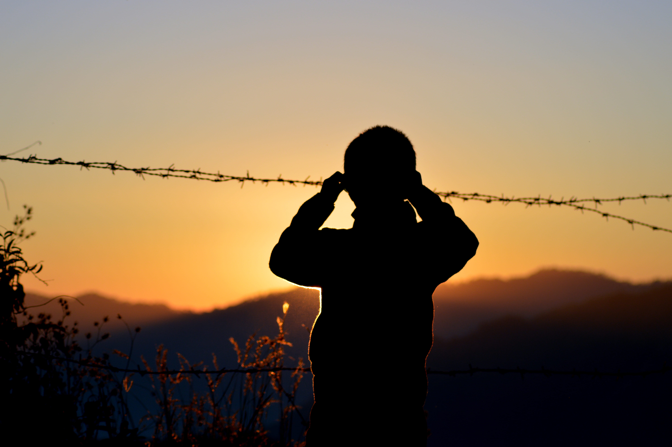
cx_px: 336
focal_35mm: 123
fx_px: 2294
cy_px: 224
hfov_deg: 16.7
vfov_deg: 11.1
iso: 160
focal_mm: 82
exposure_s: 1/500
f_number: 5.6
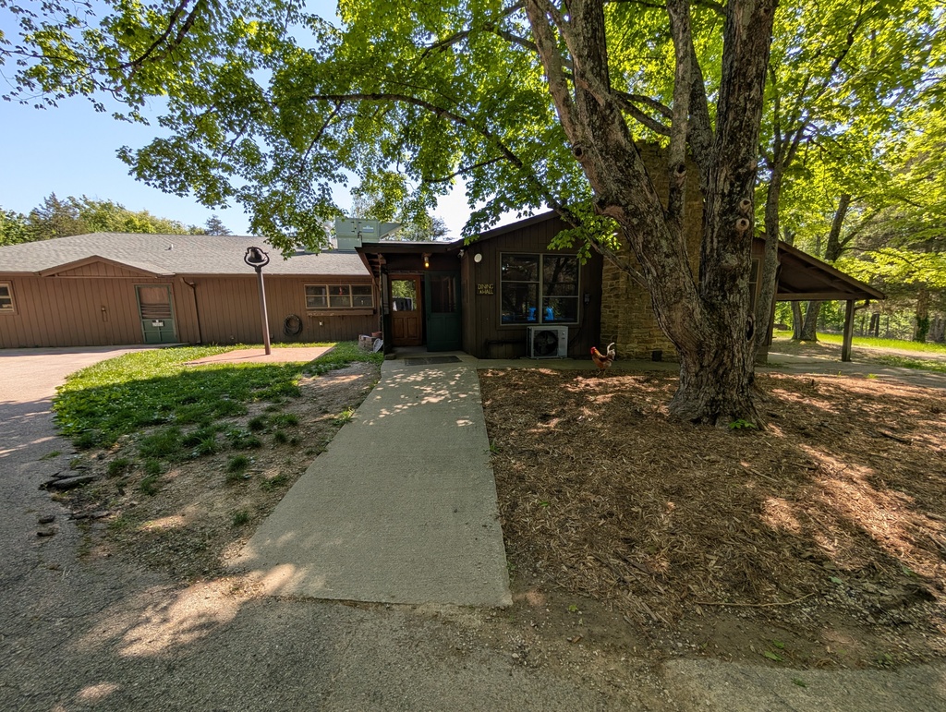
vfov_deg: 94.6
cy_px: 356
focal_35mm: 12
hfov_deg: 110.5
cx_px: 473
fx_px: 328
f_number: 1.7
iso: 45
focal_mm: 2.02
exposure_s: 1/836
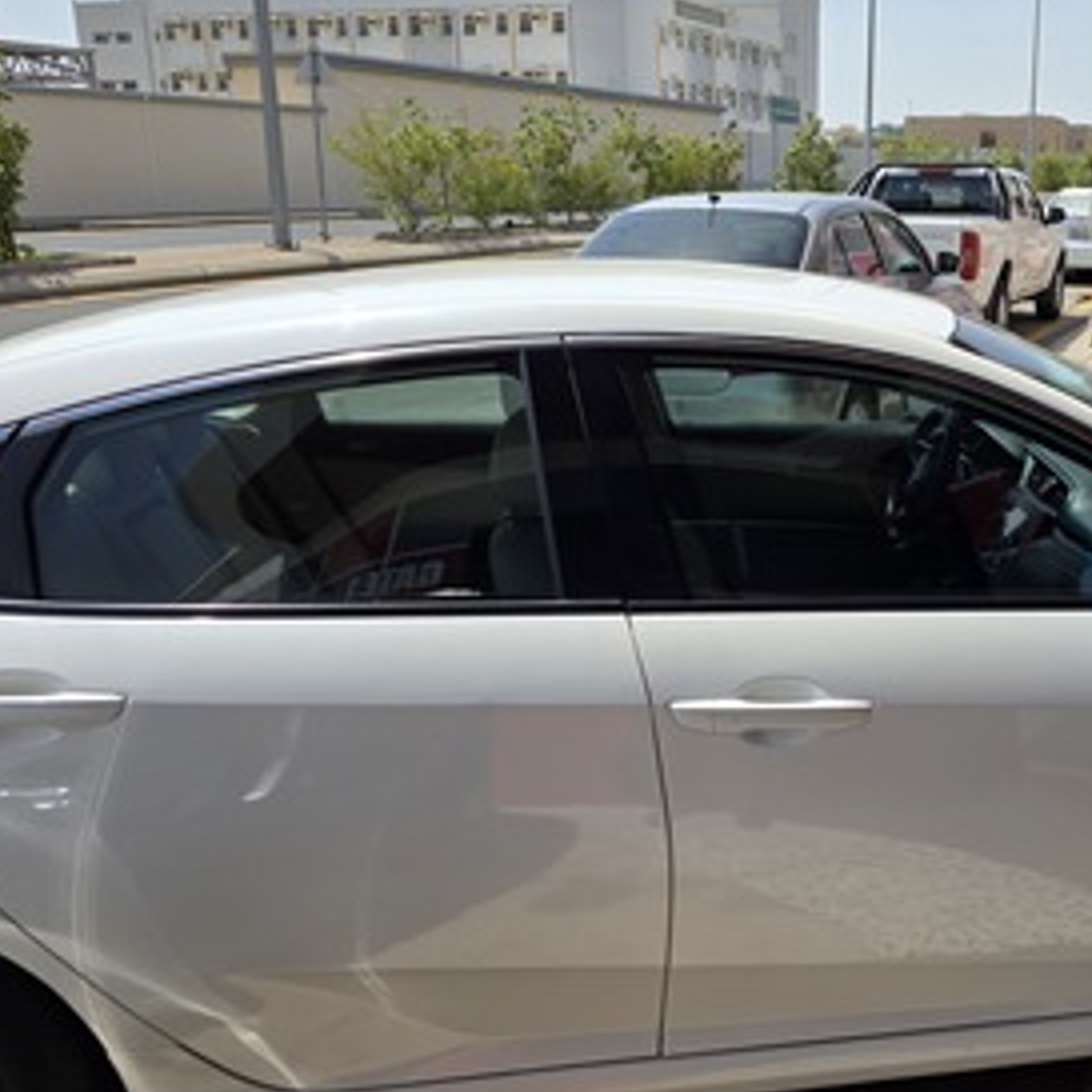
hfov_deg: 46.2
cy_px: 530
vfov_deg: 48.4
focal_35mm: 34
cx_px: 858
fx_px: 1213
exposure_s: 1/5778
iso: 80
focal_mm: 6.3
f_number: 1.7
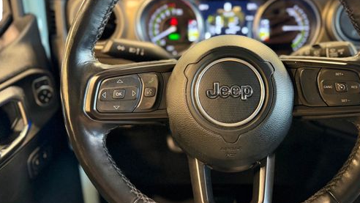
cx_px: 225
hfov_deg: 57.3
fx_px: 325
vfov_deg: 34.6
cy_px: 83
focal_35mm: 34
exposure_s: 1/60
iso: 800
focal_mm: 6.76
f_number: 1.78
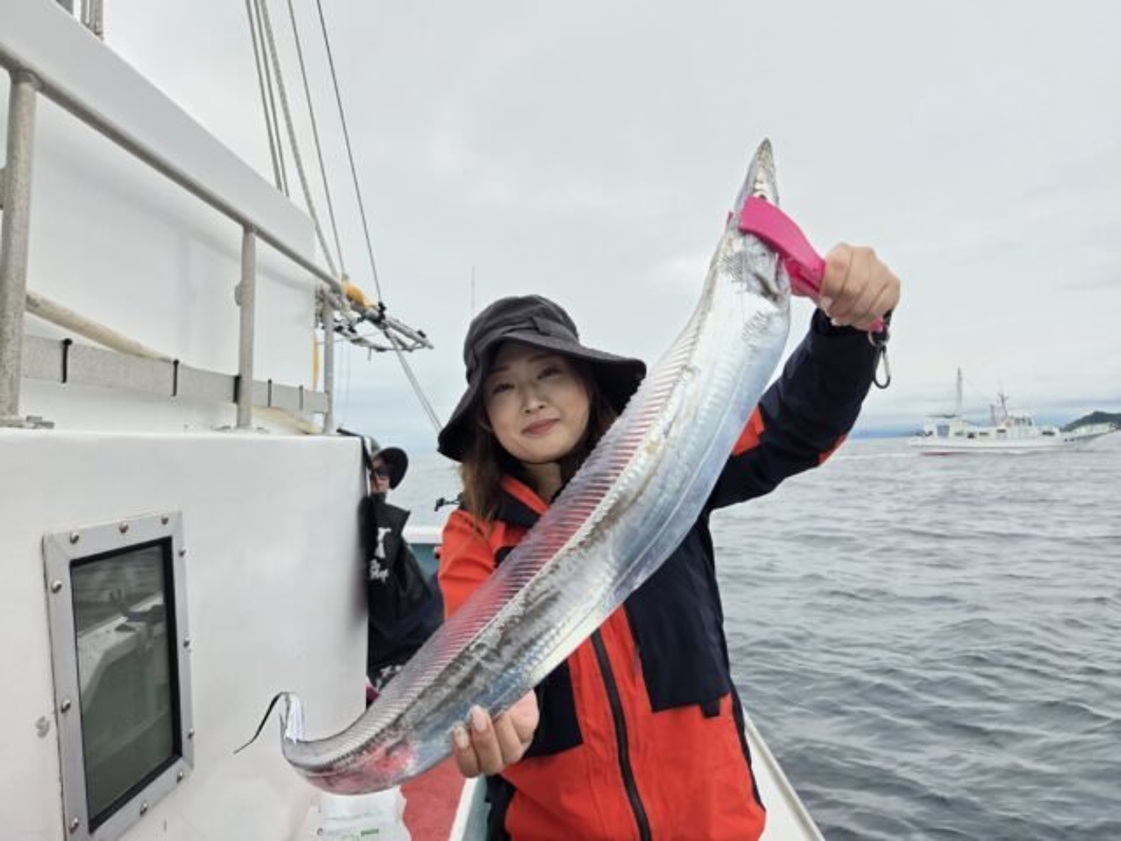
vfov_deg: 58.9
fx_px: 745
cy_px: 420
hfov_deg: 73.9
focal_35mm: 23
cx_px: 560
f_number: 1.8
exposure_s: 1/4558
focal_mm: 5.4
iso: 80
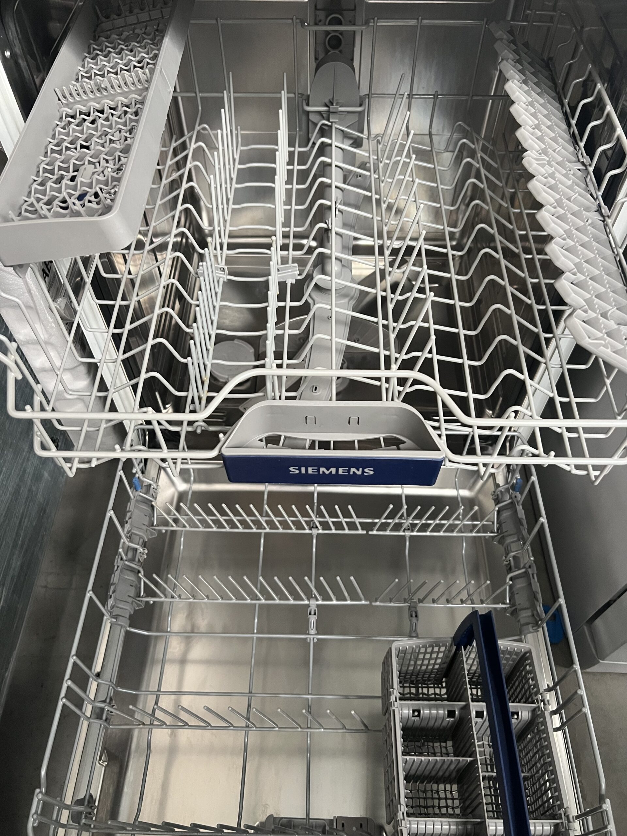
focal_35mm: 26
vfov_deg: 67.3
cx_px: 314
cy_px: 418
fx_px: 628
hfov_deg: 53.1
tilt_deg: -54.5
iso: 500
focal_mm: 5.7
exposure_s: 1/56
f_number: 1.5
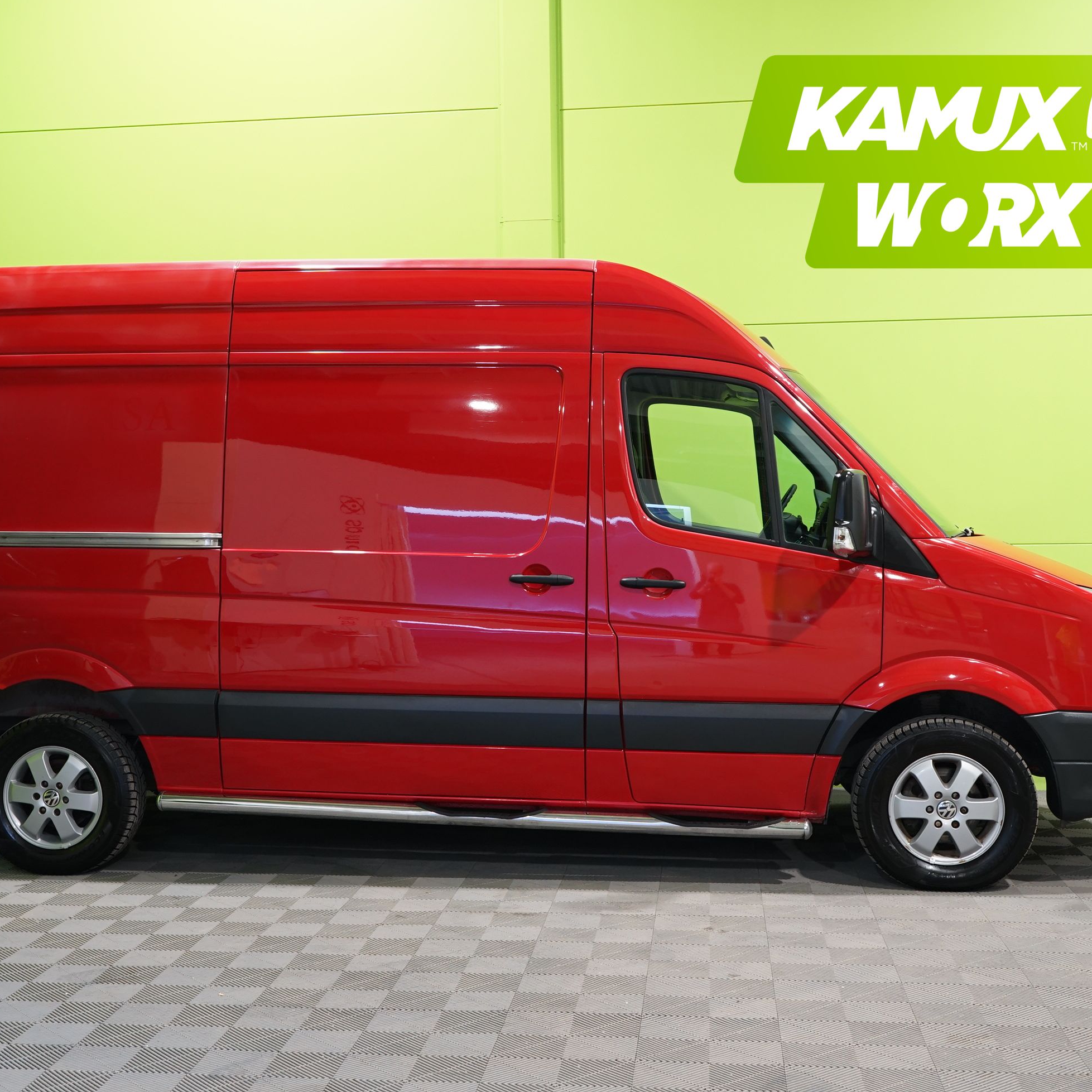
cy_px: 552
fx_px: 1535
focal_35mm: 43
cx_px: 492
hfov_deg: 39.1
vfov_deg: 39.2
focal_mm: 33
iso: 640
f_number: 6.3
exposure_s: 1/13
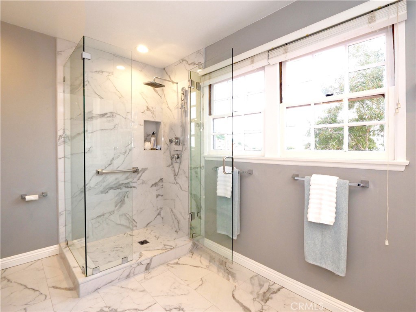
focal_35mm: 16
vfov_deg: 78.1
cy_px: 156
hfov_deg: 94.5
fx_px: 192
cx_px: 208
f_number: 8
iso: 2000
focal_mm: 8
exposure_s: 1/80
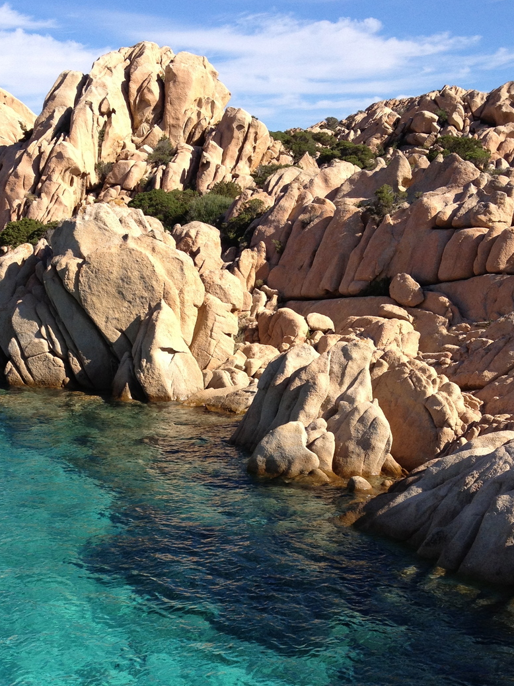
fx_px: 1069
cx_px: 196
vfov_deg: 34.9
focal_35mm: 54
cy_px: 497
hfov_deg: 27.0
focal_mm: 4.28
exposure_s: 1/1381
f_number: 2.4
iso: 64
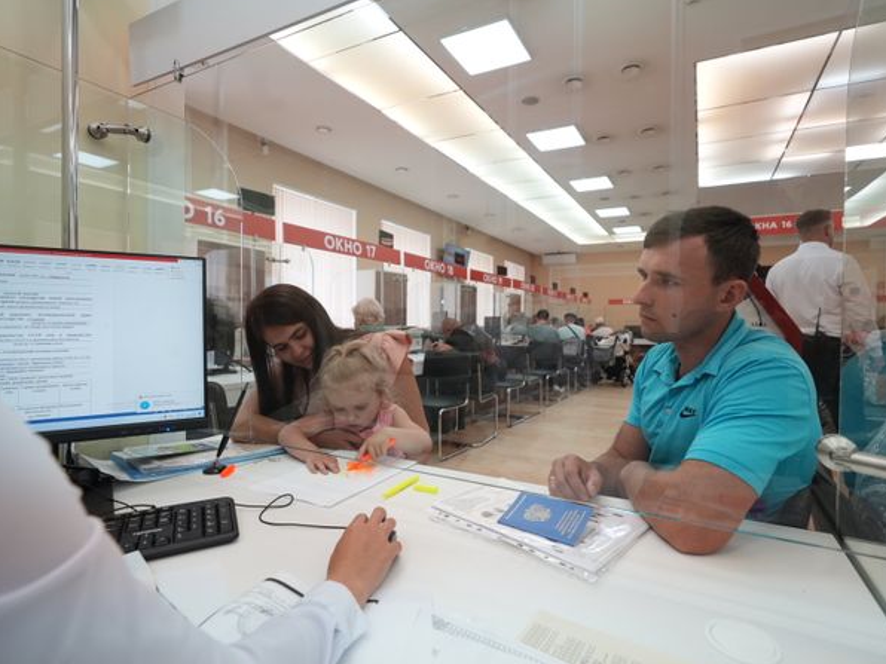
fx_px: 461
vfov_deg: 71.6
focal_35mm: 18
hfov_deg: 87.7
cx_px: 462
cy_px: 333
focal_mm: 16
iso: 2000
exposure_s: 1/200
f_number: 5.6
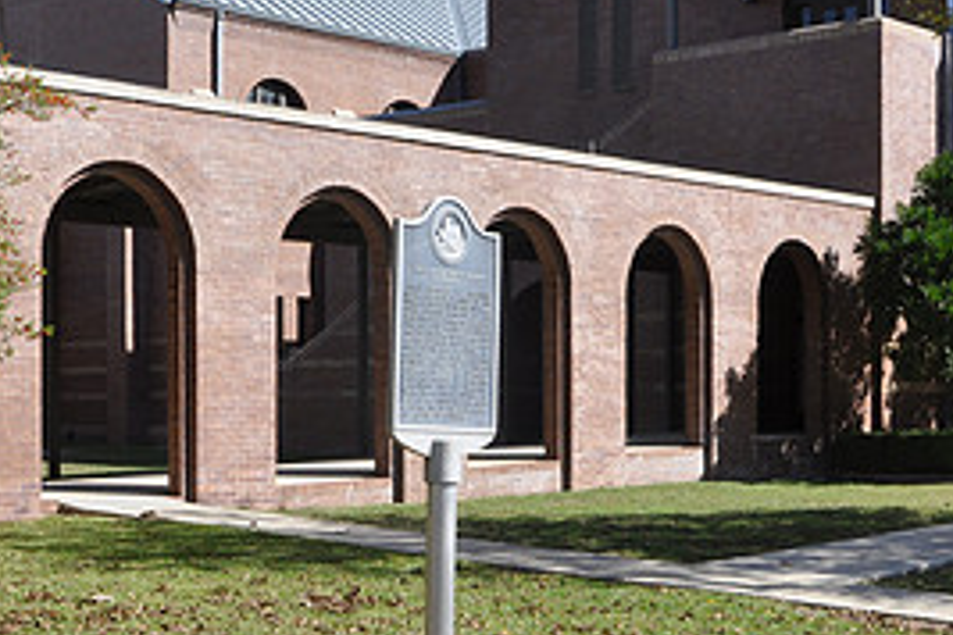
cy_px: 437
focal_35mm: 78
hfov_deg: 25.9
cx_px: 371
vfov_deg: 17.4
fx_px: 2065
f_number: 11
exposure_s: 1/125
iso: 200
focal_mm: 24
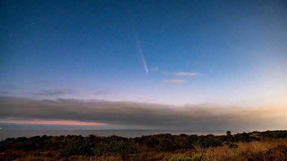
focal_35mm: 26
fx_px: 195
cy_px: 92
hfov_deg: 72.7
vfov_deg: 44.9
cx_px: 143
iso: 1600
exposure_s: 4
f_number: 4
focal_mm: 24
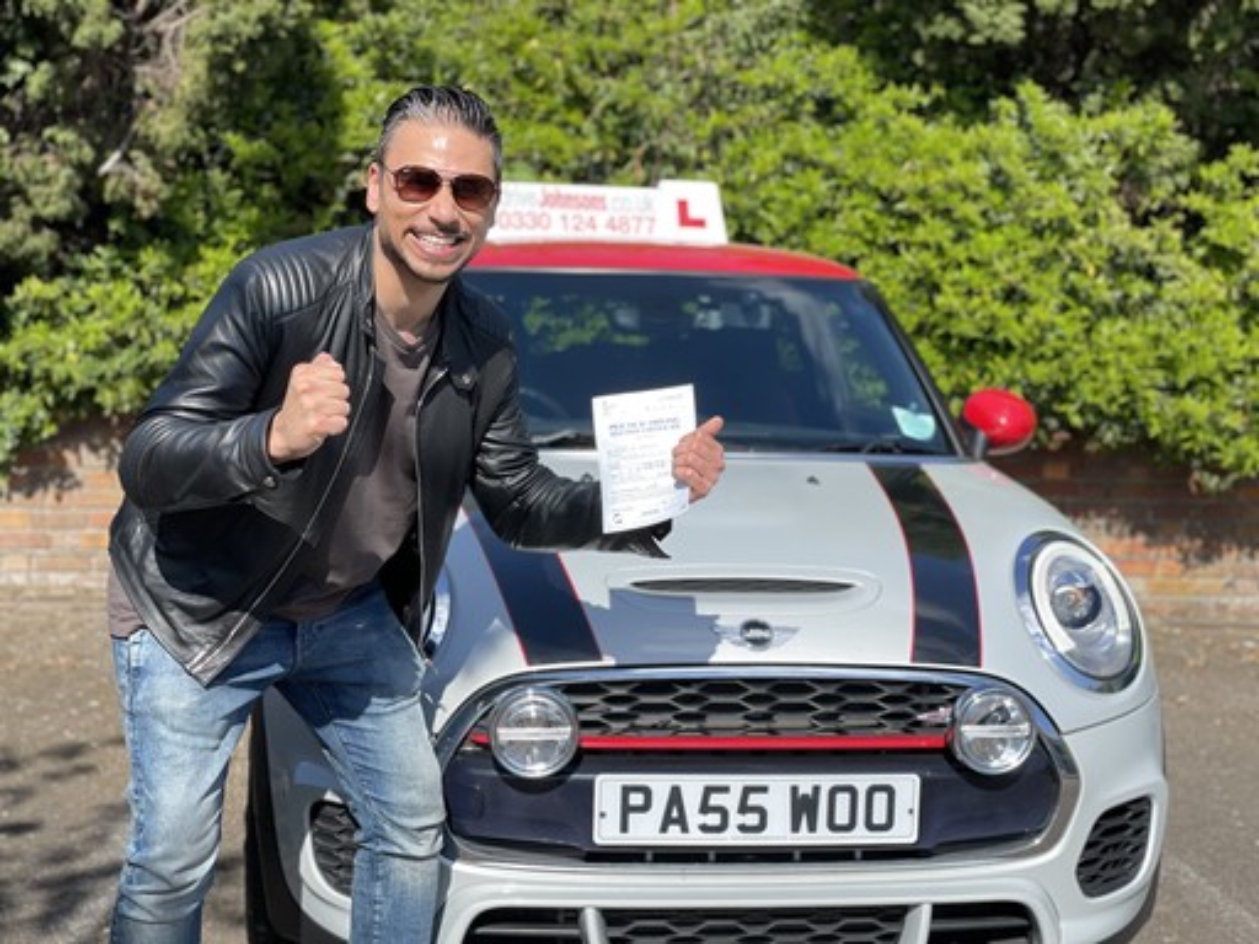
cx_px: 630
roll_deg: -1.4
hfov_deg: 36.8
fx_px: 1891
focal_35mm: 52
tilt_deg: -7.2
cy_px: 472
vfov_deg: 28.0
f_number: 2
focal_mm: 6
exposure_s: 1/436
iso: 25
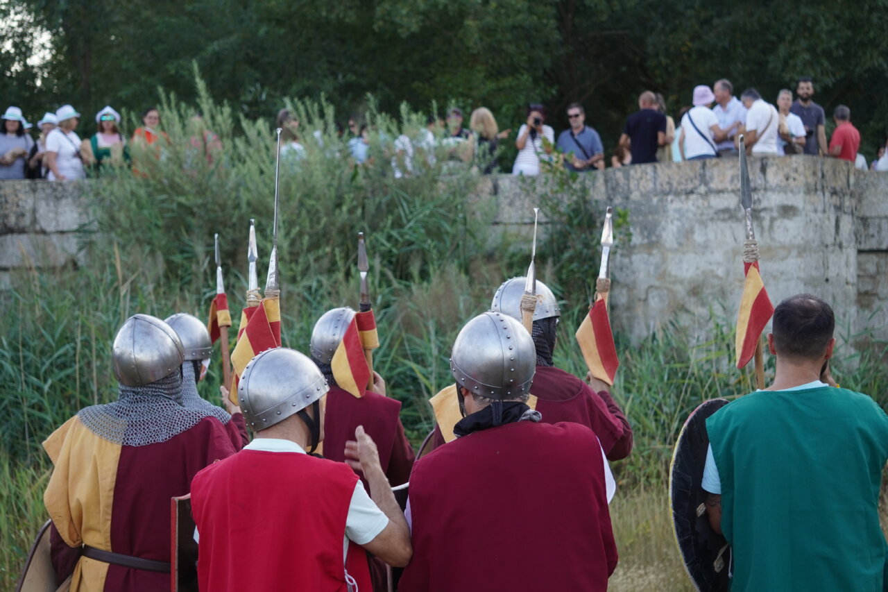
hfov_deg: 24.6
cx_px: 444
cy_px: 296
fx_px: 2035
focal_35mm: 82
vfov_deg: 16.5
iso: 200
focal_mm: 55
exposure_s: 1/160
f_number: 4.5
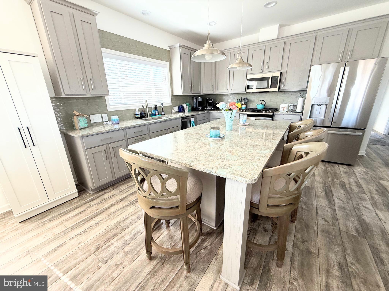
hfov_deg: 102.1
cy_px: 146
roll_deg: +2.4
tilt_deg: -16.6
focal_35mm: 14
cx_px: 194
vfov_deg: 85.7
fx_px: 157
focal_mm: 2.22
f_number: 2.2
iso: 64
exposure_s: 1/103
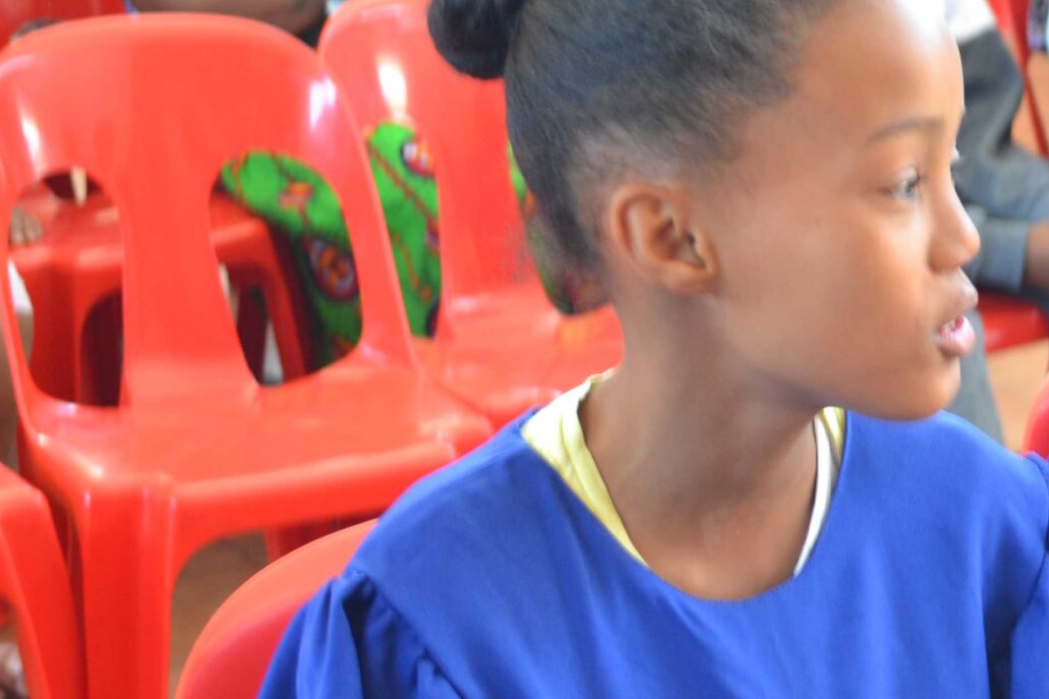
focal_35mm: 96
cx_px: 1231
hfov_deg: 20.0
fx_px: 2797
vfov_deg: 14.2
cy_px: 381
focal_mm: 26
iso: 500
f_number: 4.2
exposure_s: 1/15
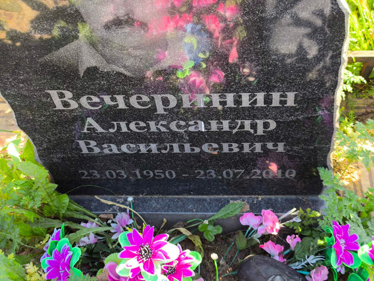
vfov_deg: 29.1
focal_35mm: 50
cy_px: 140
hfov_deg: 38.2
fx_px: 540
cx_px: 187
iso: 50
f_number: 1.7
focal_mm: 4.71
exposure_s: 1/111
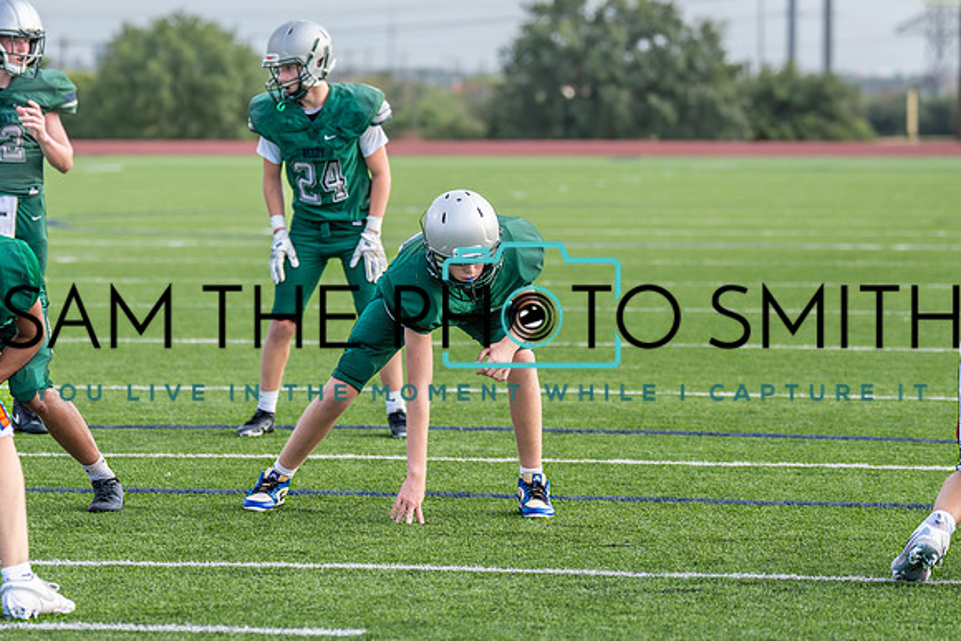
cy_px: 267
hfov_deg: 10.1
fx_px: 5439
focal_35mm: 204
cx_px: 408
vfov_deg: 6.7
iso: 320
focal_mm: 106
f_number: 2.8
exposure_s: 1/1600
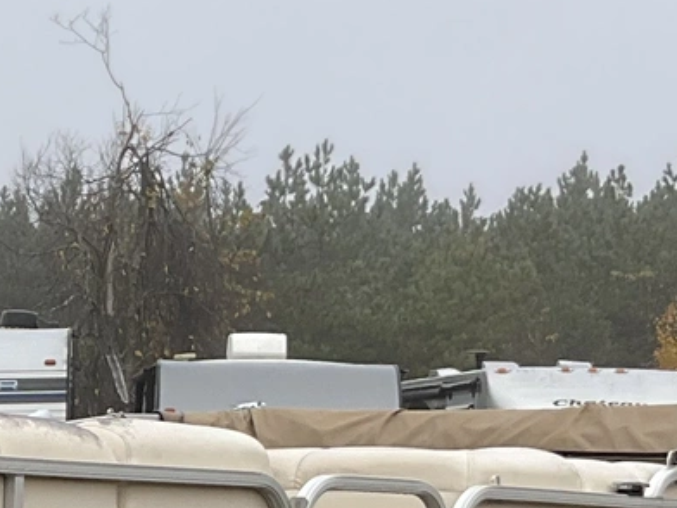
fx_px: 2894
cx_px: -342
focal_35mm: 148
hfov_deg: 12.7
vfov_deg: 9.7
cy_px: 828
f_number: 1.8
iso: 20
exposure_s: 1/144
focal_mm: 3
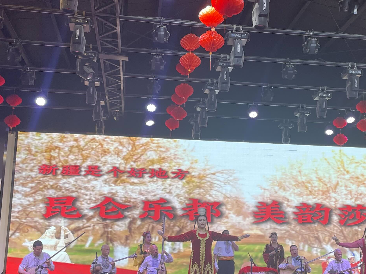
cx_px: 230
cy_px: 142
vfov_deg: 26.1
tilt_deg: +9.8
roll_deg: -0.8
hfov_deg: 34.2
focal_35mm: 56
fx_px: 592
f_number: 1.6
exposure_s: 1/100
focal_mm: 4.2
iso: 64
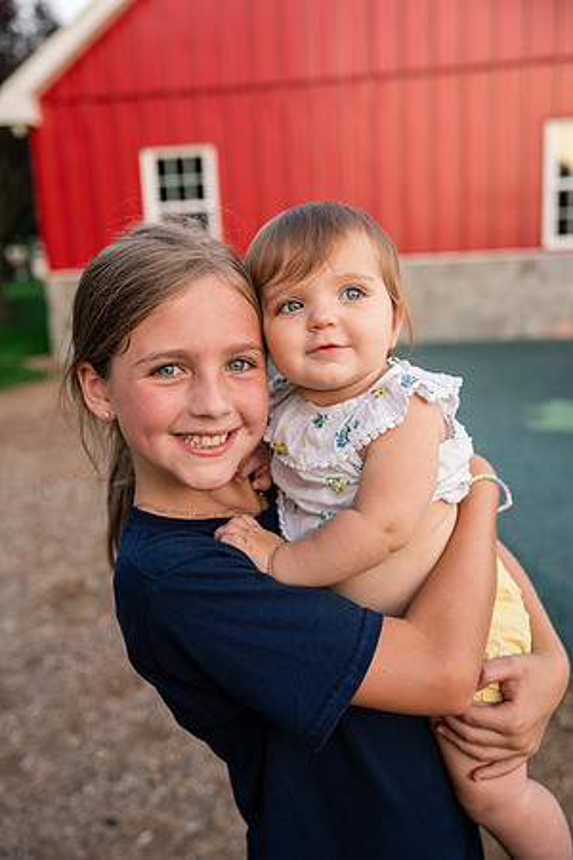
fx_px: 859
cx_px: 286
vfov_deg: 53.1
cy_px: 430
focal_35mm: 36
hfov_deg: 36.9
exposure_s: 1/125
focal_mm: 36
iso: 400
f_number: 2.8
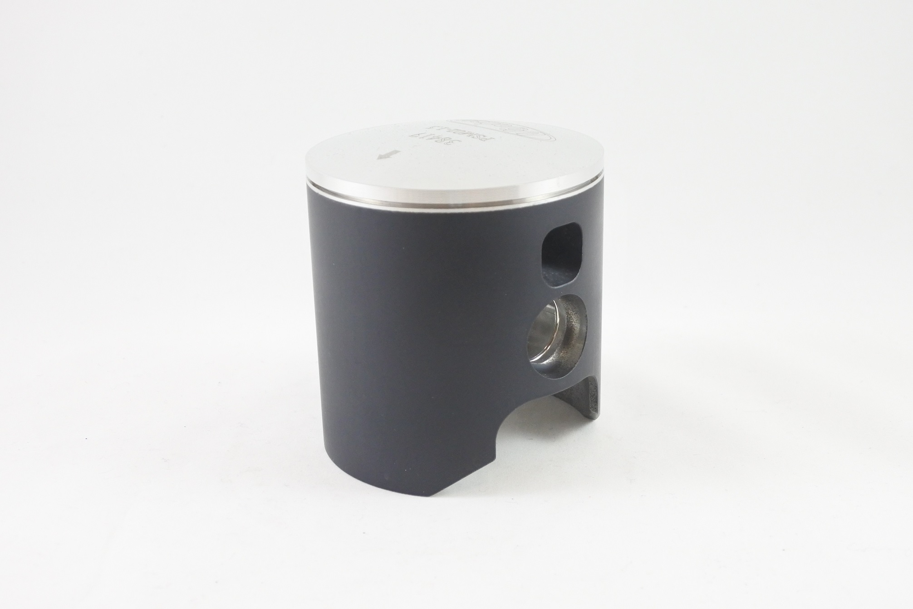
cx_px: 456
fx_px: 1015
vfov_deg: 33.4
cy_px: 304
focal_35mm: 40
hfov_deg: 48.5
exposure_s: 1/125
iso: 640
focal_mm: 15
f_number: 4.2
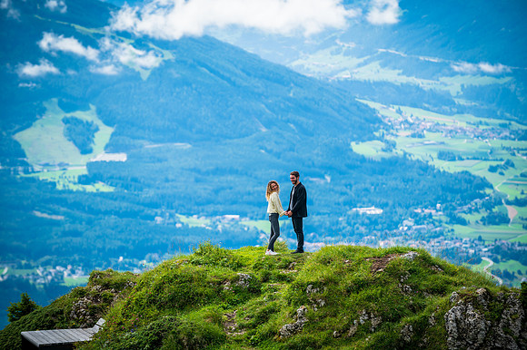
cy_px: 175
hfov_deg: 10.3
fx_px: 2926
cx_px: 264
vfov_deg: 6.9
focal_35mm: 200
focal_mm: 200
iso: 100
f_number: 4
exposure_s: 1/800
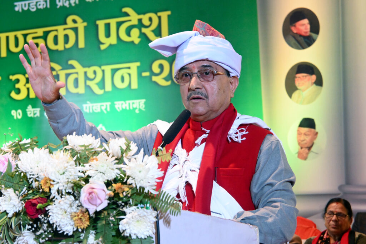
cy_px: 122
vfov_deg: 18.2
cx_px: 183
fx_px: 763
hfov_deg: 27.0
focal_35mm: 75
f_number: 6.3
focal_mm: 50
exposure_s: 1/60
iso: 4500
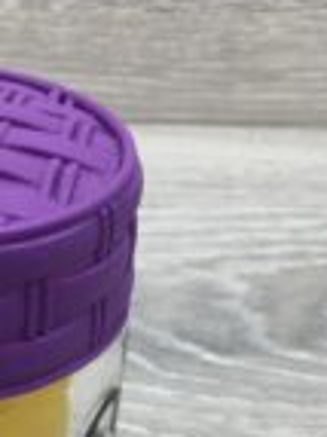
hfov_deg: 17.6
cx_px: -31
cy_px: 474
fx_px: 1022
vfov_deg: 22.8
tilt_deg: -40.6
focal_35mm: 81
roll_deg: -1.4
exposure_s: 1/218
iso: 25
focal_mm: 4.15
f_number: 2.2
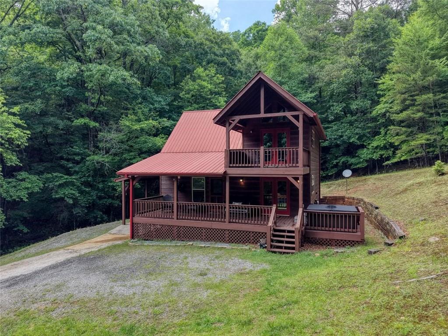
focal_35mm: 24
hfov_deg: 71.6
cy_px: 168
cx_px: 224
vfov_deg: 56.8
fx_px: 311
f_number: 1.8
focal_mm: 8.67
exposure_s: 1/3000
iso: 400
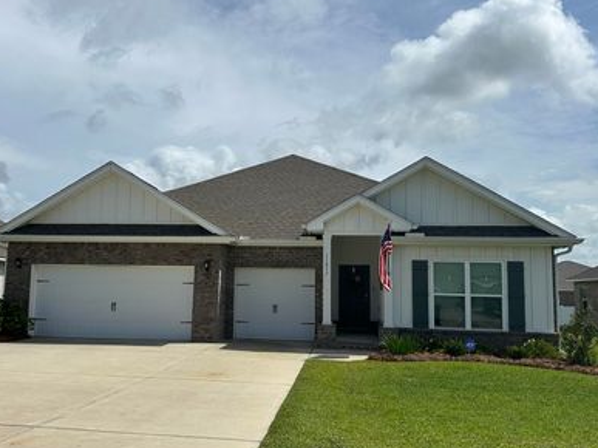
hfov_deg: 58.3
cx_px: 272
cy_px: 240
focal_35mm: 31
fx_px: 535
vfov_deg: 45.4
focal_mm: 6.86
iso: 80
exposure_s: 1/13699
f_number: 1.78
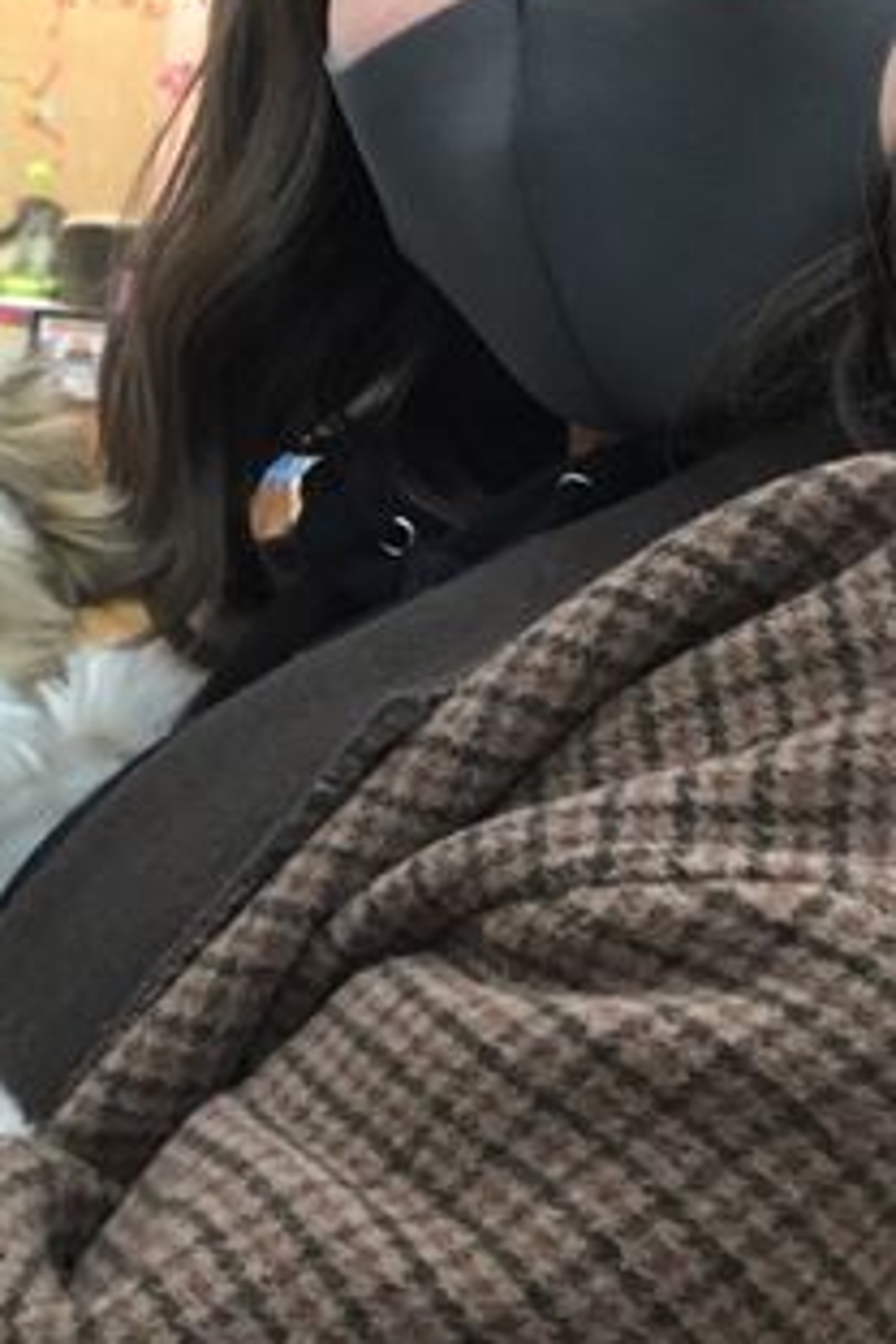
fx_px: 2314
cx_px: 190
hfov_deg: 21.7
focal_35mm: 62
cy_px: 431
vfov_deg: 32.1
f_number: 2.4
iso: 160
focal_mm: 3.3
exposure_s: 1/30
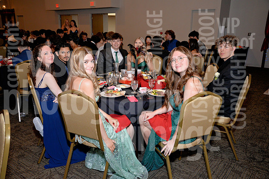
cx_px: 134
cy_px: 90
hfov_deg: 58.7
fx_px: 239
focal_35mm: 32
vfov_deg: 41.1
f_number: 5.6
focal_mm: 32
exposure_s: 1/125
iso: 3200
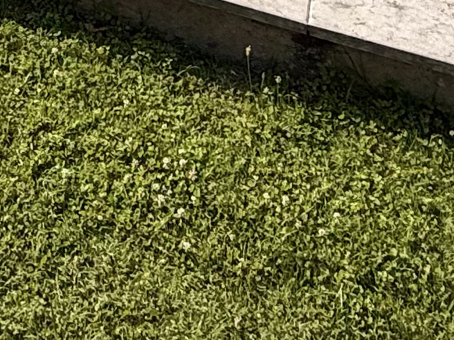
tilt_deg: -9.3
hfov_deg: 21.6
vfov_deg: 12.2
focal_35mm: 86
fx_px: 1128
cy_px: -560
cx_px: -37
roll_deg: -2.9
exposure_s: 1/2024
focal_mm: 2.22
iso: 50
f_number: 2.2
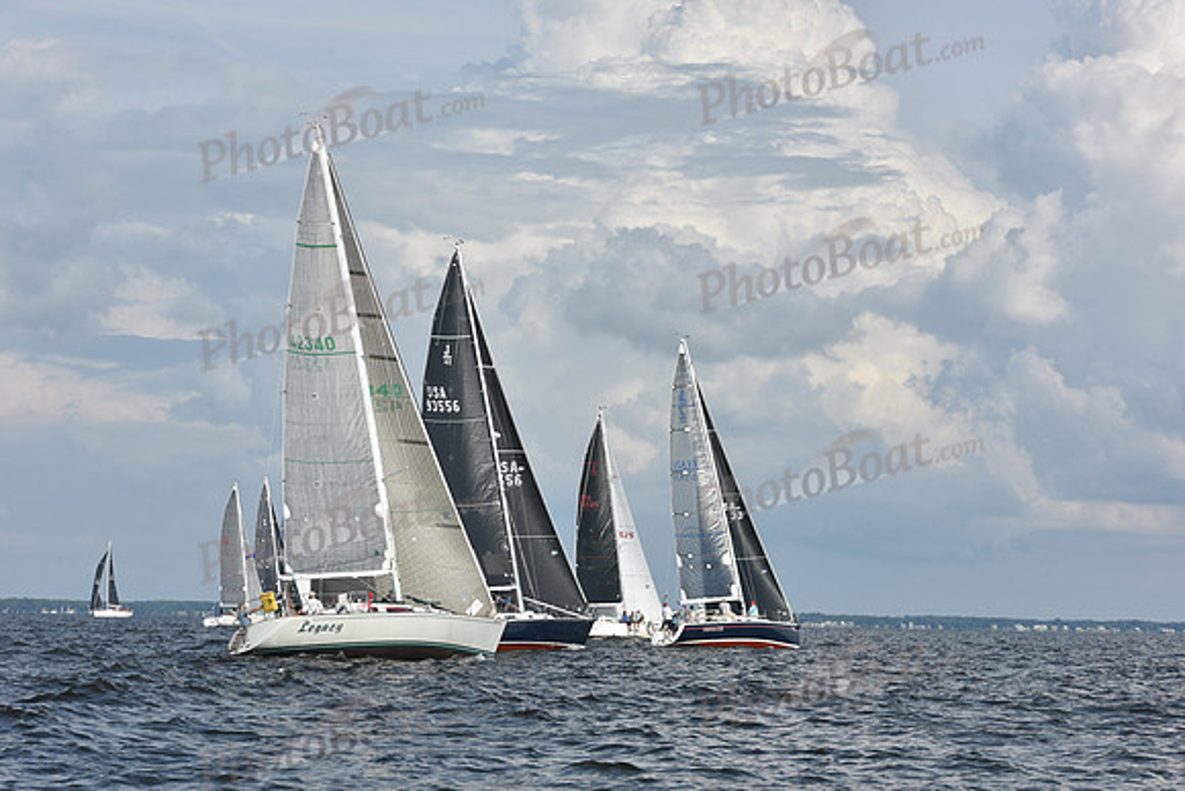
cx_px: 592
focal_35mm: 86
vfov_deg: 15.9
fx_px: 2831
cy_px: 396
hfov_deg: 23.6
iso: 320
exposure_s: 1/1250
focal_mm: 86
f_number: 10
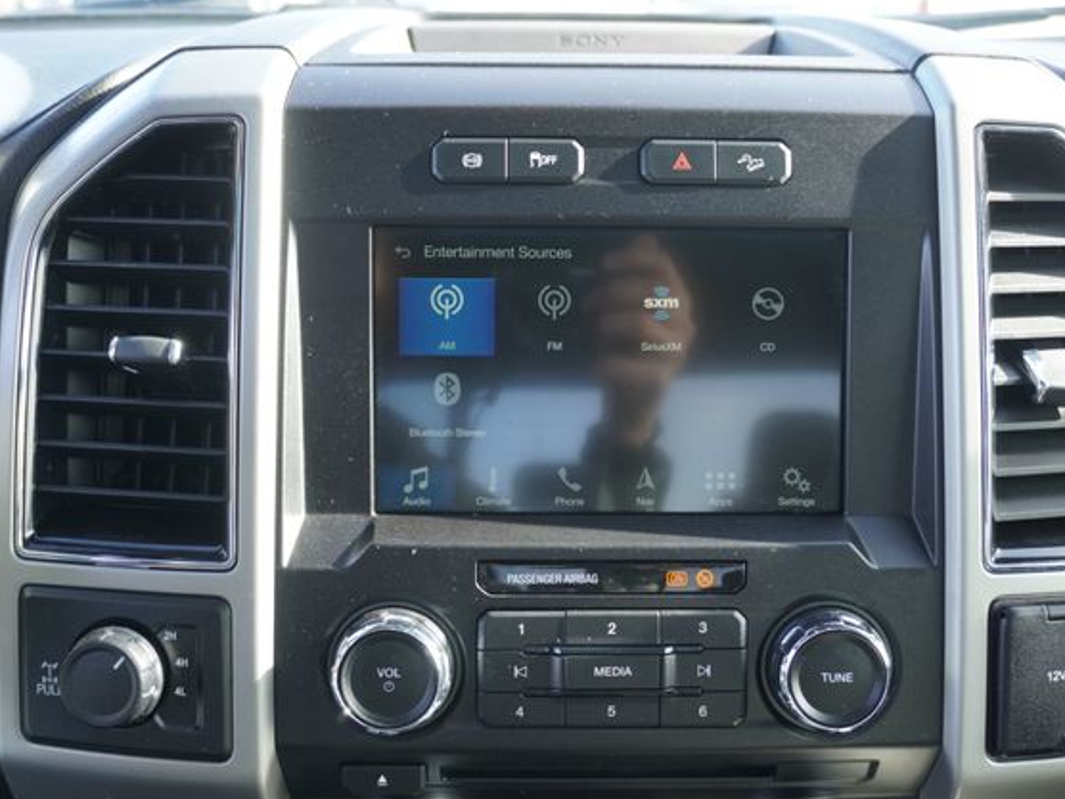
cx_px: 578
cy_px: 400
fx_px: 1278
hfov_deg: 45.2
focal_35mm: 42
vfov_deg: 34.7
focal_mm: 25
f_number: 4.5
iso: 200
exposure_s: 1/60
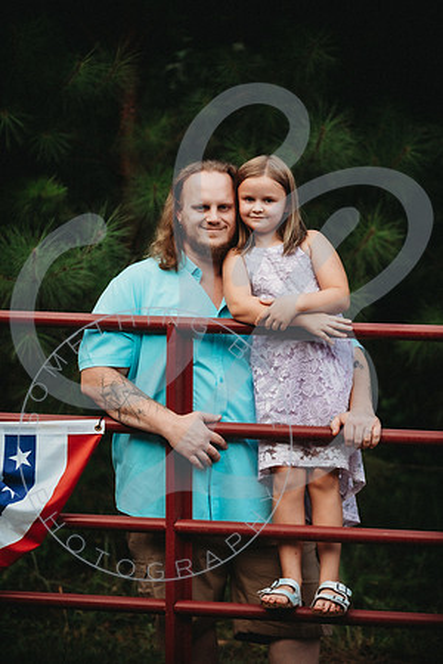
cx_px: 222
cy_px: 332
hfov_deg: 14.0
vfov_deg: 20.8
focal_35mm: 98
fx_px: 1809
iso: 100
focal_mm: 98
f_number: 2.8
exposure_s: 1/200
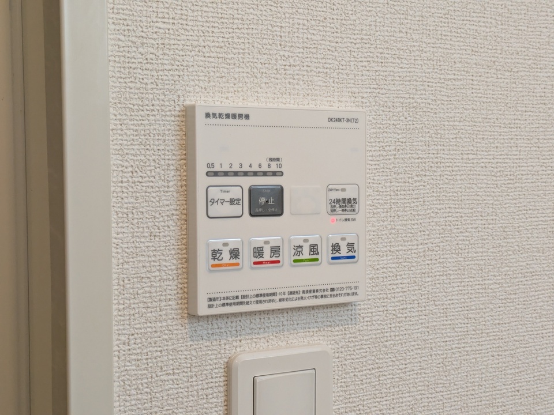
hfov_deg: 37.5
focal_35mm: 51
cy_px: 208
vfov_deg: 28.6
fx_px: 816
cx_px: 277
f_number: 1.89
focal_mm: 5.43
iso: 271
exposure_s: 1/100
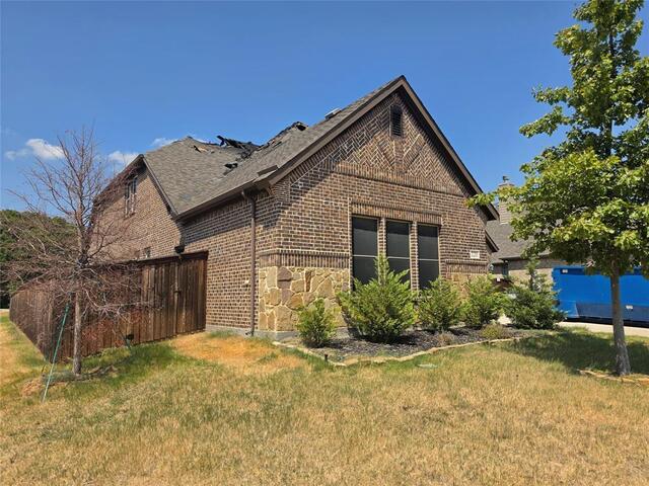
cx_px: 324
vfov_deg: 58.9
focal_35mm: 23
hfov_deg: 73.9
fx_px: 431
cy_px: 243
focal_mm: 6.5
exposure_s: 1/7058
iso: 64
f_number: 1.4
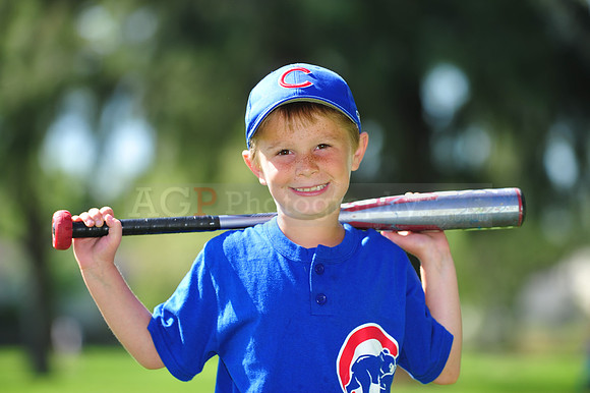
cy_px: 196
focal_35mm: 200
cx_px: 295
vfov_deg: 6.9
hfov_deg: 10.3
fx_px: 3276
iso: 200
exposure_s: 1/500
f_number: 4.5
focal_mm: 200
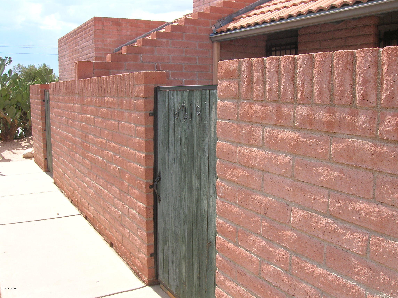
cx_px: 199
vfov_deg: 41.7
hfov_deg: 54.0
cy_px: 149
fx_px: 391
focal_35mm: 34
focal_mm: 5.7
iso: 50
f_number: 4.9
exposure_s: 1/190
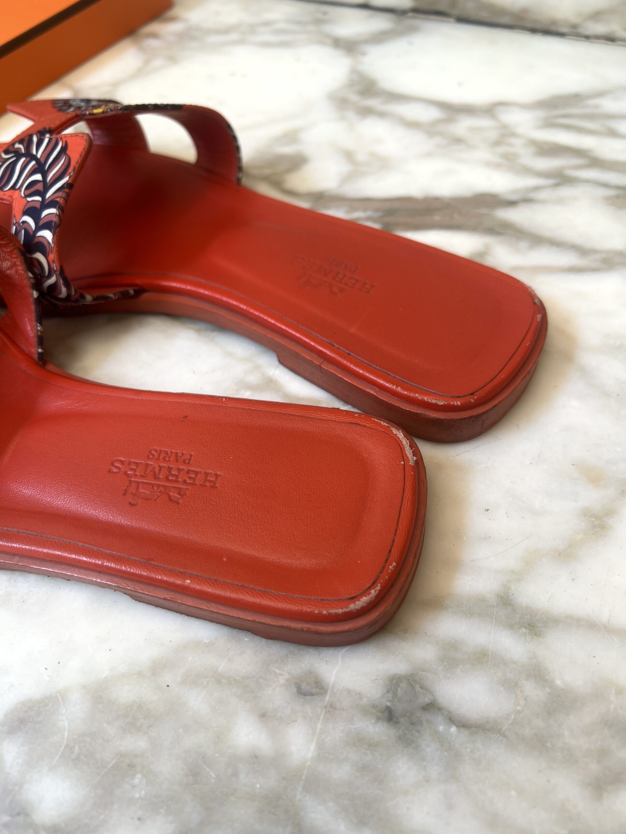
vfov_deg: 67.3
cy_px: 417
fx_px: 627
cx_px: 313
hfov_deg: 53.1
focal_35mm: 26
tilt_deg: -53.6
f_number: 1.5
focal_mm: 5.7
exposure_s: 1/139
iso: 32
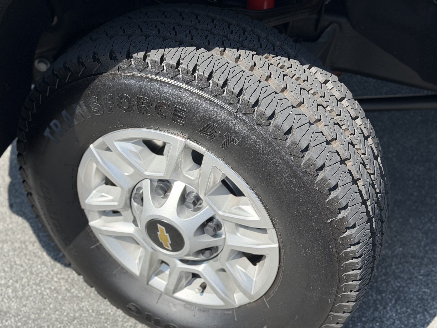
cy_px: 177
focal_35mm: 55
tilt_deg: -40.3
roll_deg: -0.4
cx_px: 201
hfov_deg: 34.9
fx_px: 694
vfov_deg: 26.5
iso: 80
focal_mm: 6.76
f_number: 1.78
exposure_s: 1/2415
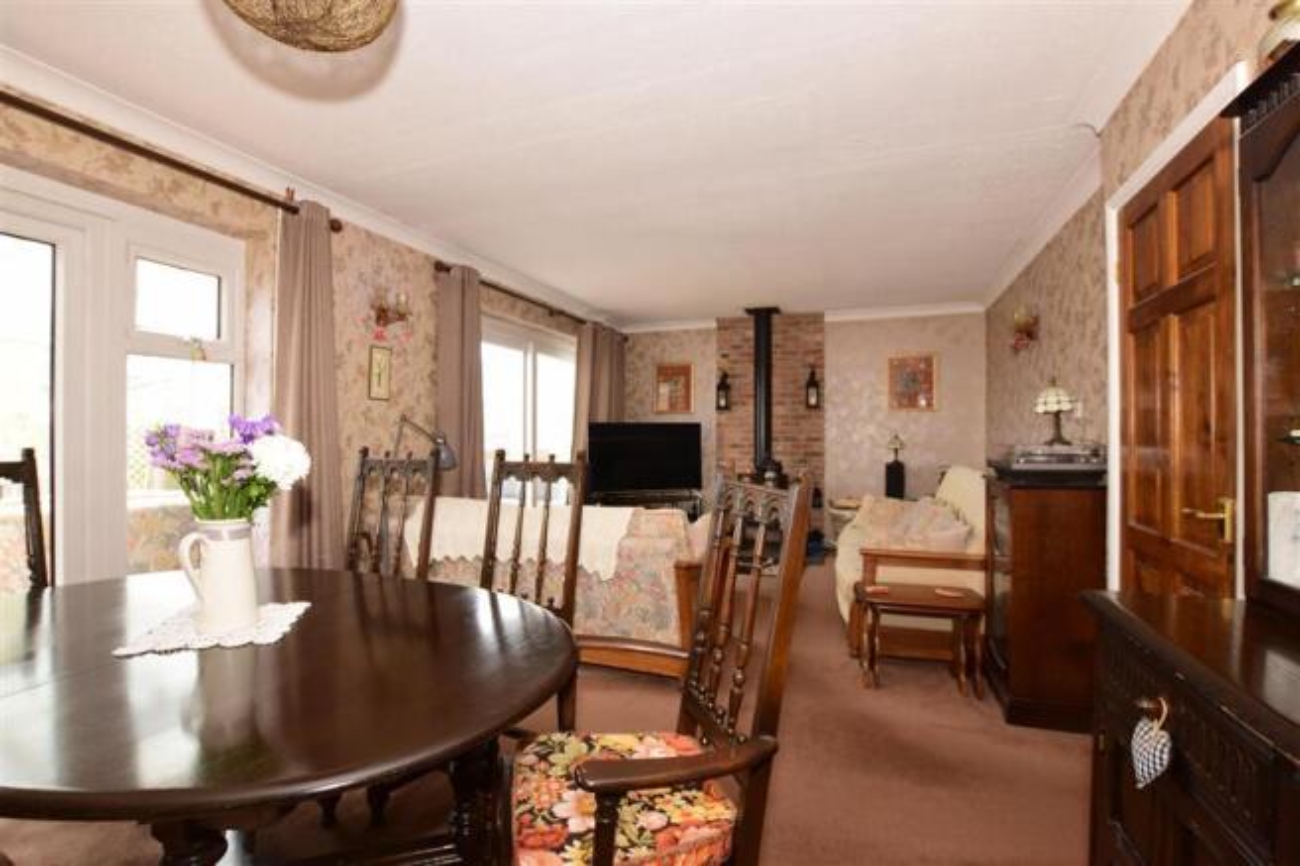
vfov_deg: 77.3
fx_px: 541
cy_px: 433
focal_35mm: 15
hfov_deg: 100.4
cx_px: 650
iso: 400
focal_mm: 10
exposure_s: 1/5
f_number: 5.6
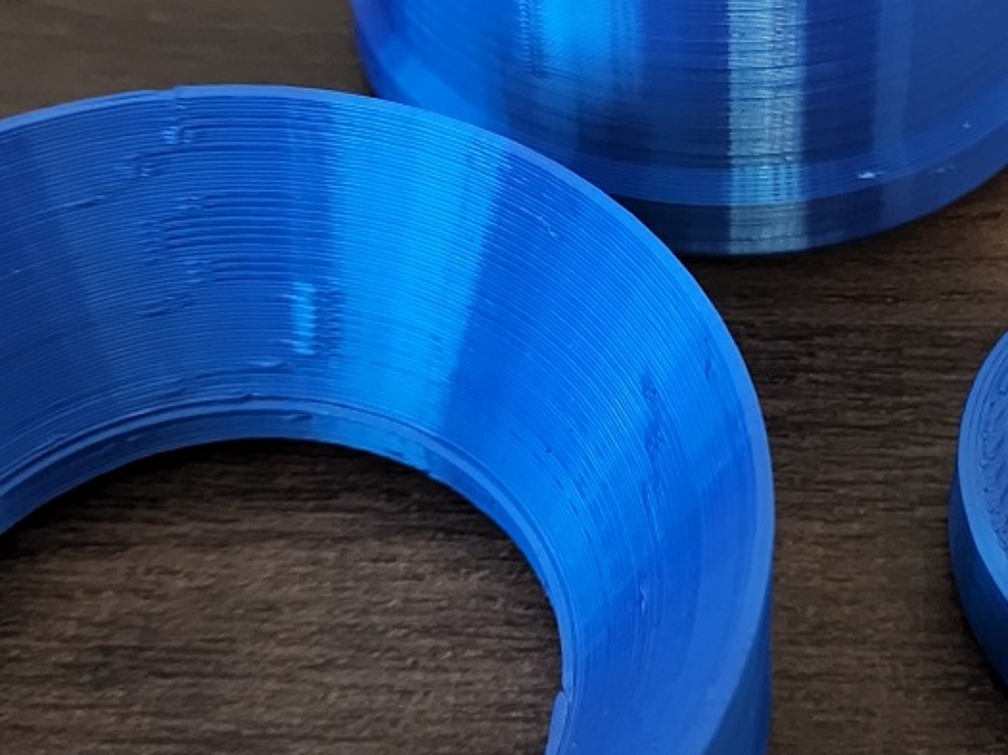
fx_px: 2037
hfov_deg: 27.3
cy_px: 293
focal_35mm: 70
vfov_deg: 21.0
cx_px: 776
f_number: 1.8
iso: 1000
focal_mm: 5.4
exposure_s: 1/24
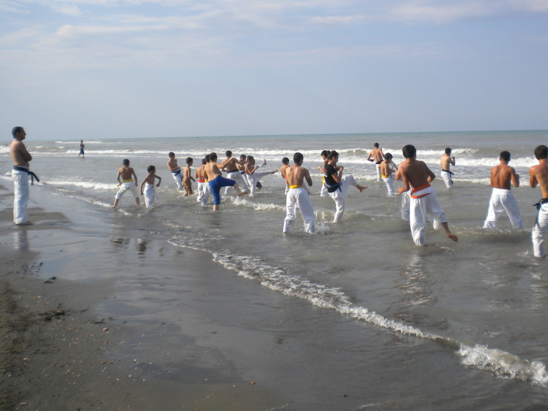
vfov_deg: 32.8
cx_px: 323
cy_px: 165
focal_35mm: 44
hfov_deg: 42.8
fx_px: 696
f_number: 4.6
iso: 80
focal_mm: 6.3
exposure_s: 1/775
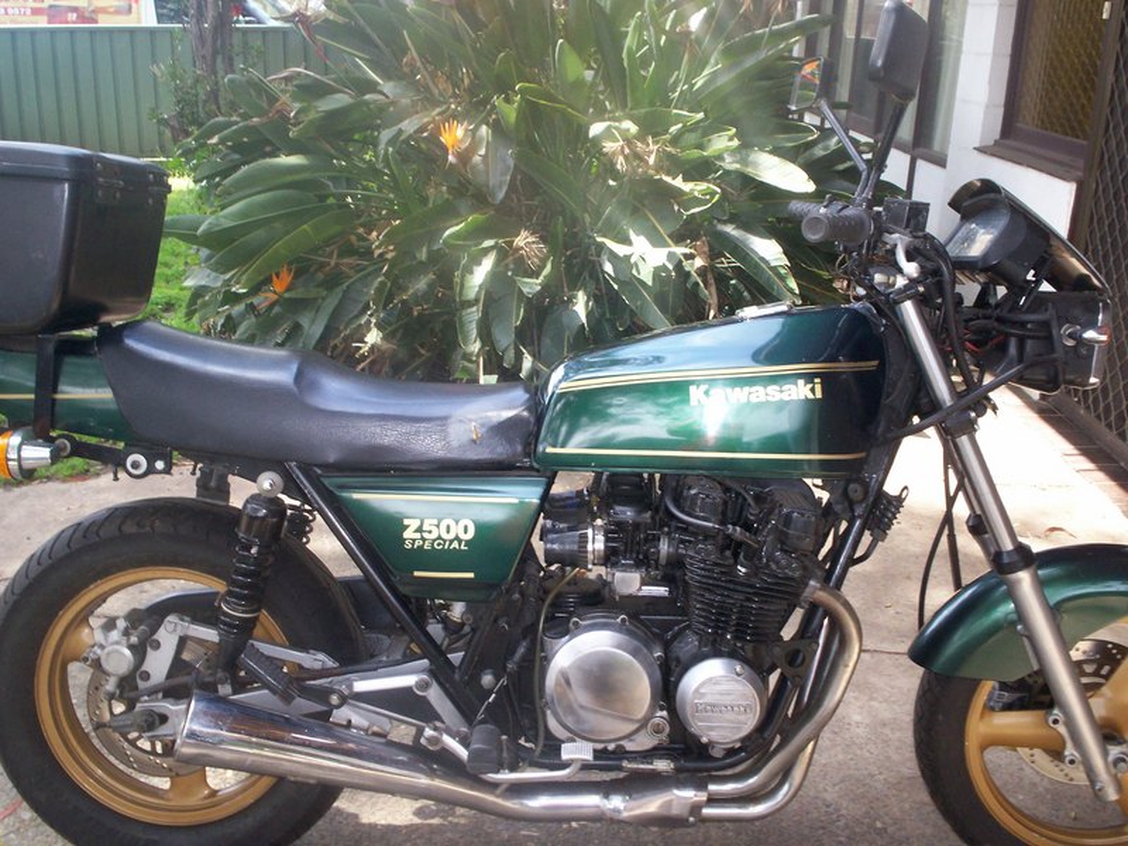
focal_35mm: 36
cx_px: 564
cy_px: 423
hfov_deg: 51.4
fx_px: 1173
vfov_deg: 39.7
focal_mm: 5.9
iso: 140
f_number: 4.5
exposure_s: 1/64
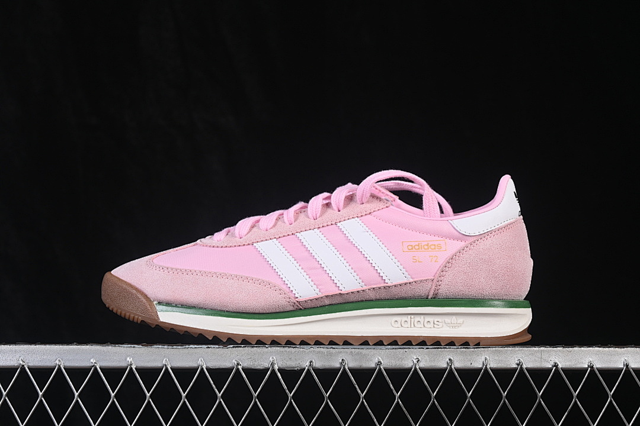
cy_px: 213
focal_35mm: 75
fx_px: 1333
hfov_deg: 27.0
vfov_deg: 18.2
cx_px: 320
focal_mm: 50
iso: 160
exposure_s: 1/80
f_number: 8
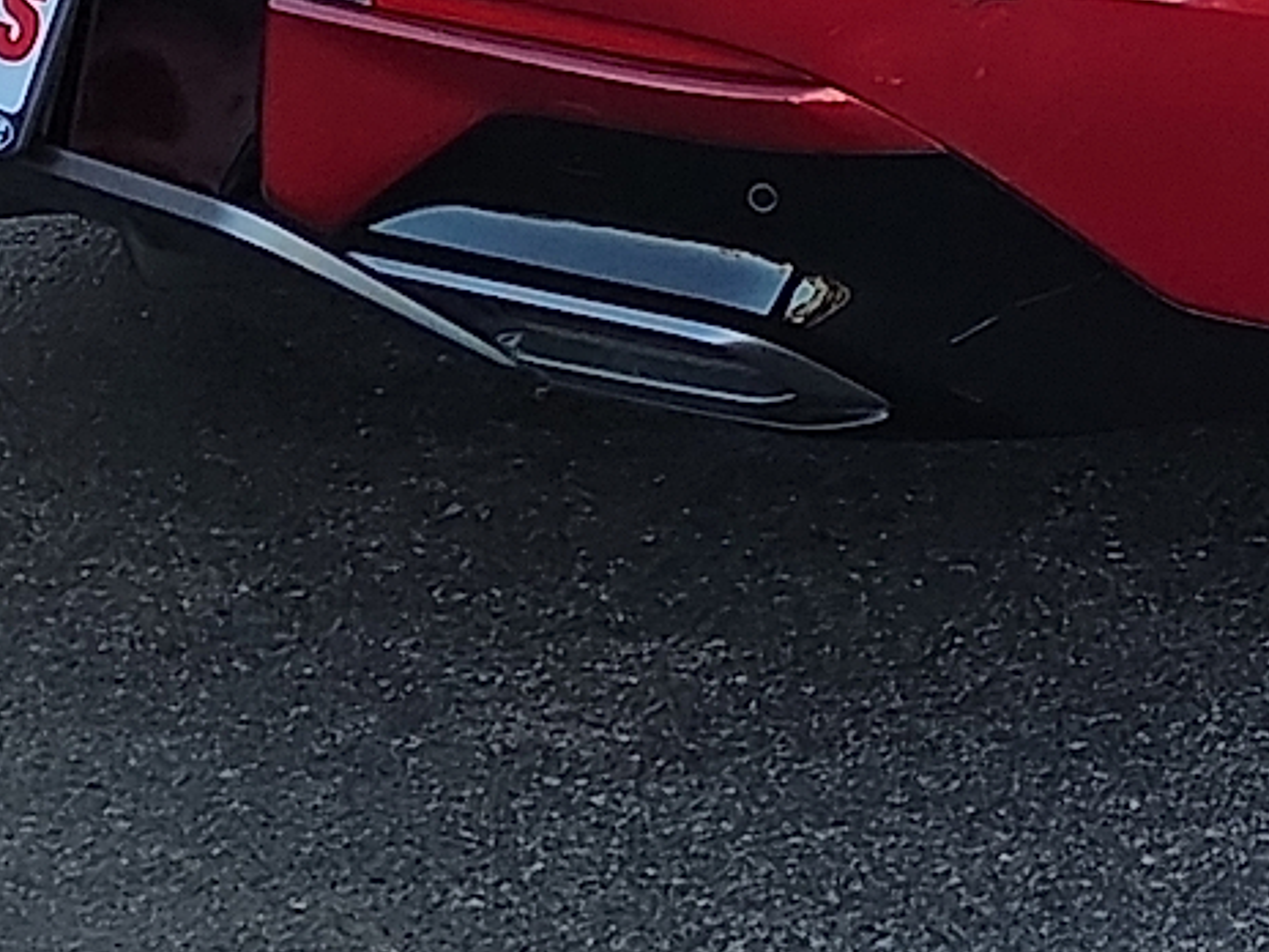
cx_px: 1452
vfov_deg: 10.3
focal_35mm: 138
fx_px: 5059
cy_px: -566
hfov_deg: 13.9
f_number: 1.8
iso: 25
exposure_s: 1/1000
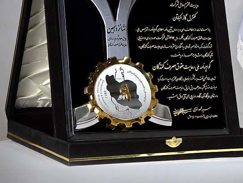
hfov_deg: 16.2
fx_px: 850
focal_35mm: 121
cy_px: 33
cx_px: 166
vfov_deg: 12.2
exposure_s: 1/80
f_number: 16
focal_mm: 66
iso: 100
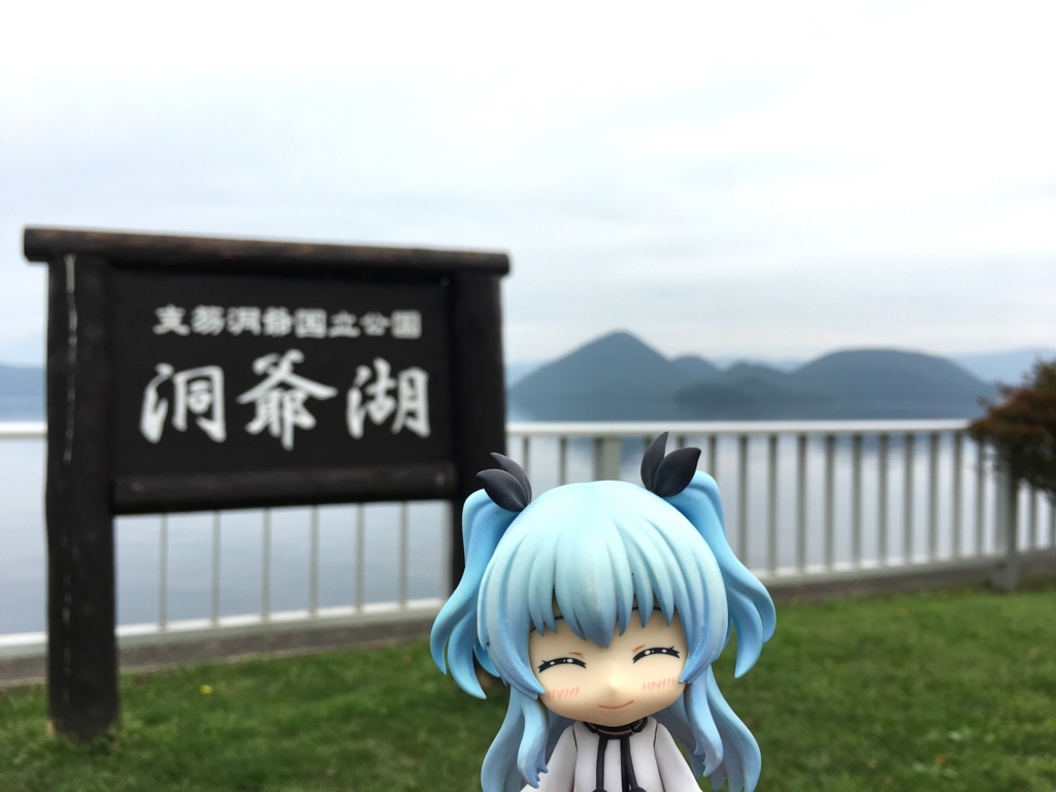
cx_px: 528
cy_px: 396
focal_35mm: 29
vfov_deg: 48.2
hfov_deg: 61.7
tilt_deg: -0.1
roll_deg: +0.0
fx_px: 885
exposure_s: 1/950
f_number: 2.2
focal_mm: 4.15
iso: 25
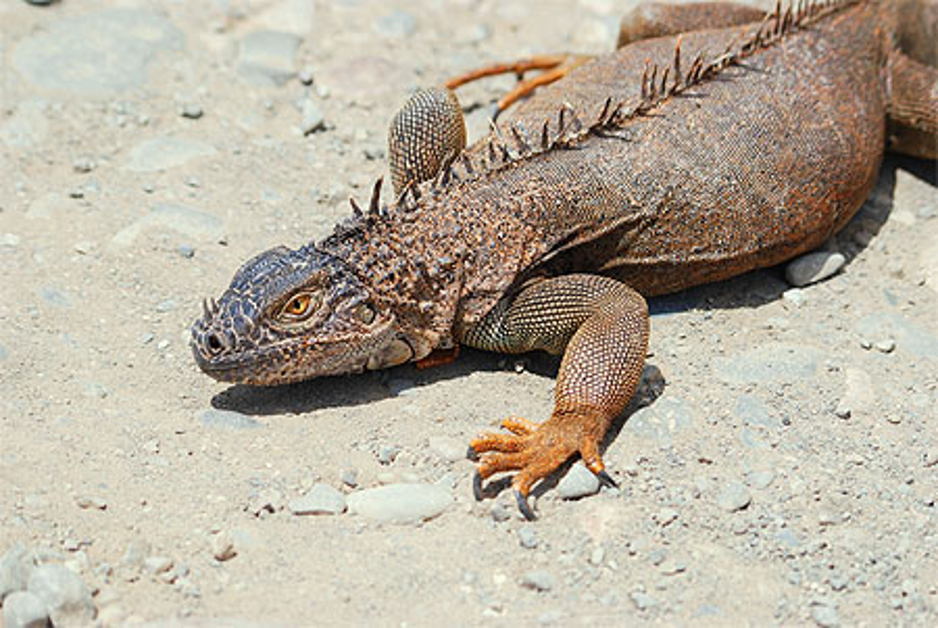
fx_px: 2738
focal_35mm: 105
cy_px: 314
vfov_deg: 13.1
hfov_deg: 19.4
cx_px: 469
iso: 100
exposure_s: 1/500
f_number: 5.6
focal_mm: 70
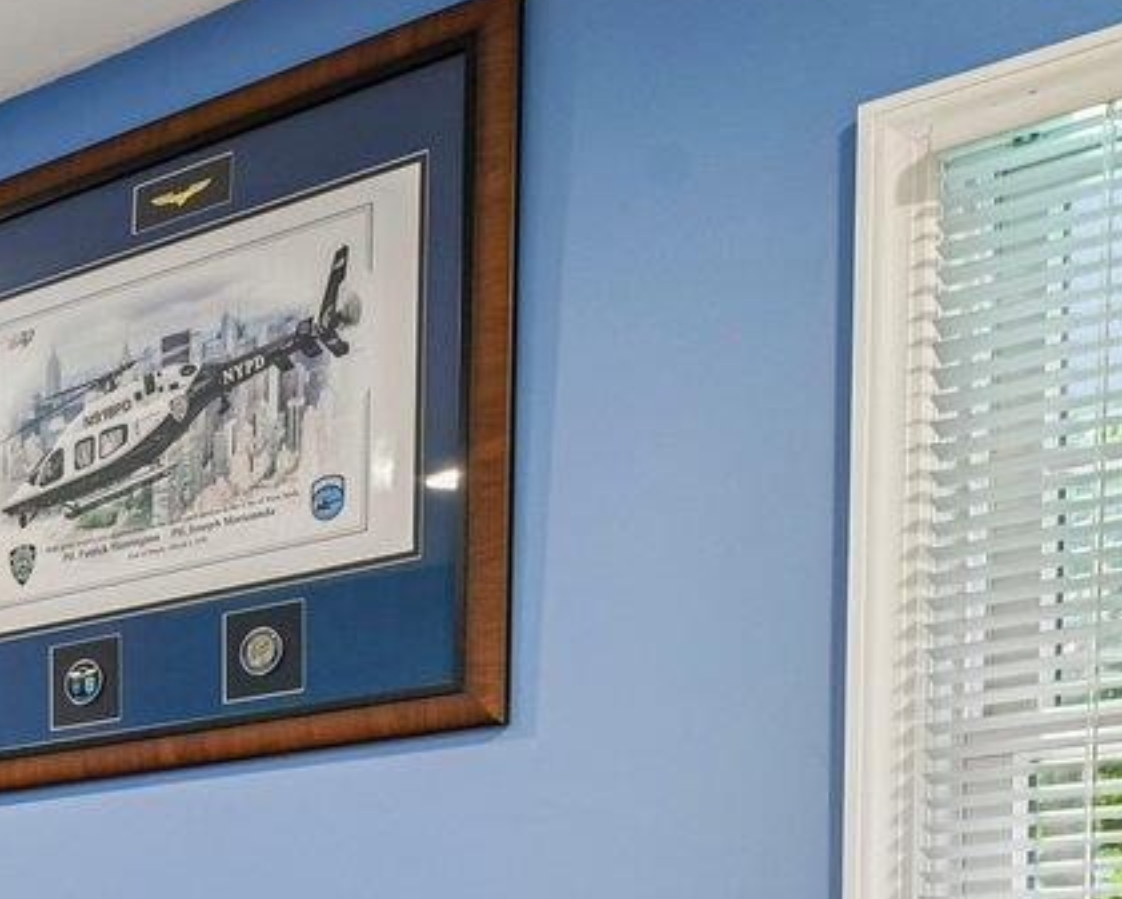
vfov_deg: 19.5
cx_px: -709
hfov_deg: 20.8
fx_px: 2425
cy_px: 1140
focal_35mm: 73
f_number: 9
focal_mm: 16
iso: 250
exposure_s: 1/4
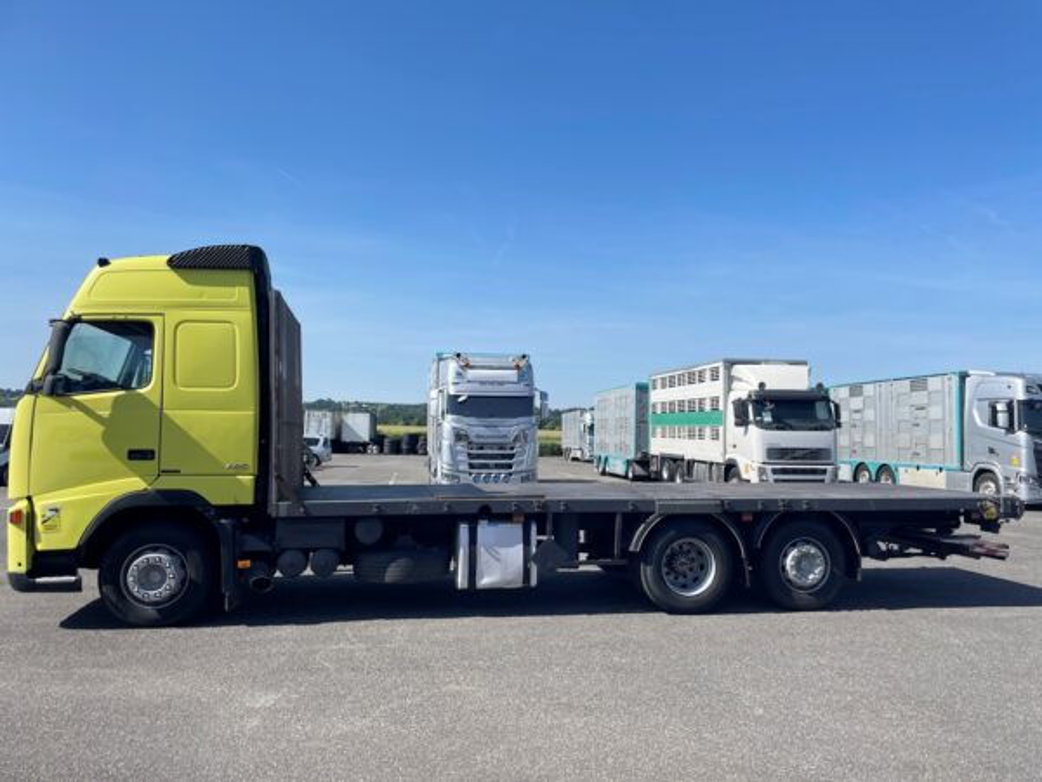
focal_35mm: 26
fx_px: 783
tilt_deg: +3.8
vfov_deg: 53.1
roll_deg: -0.7
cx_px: 521
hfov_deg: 67.3
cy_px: 391
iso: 32
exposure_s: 1/3610
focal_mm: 4.2
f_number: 1.6
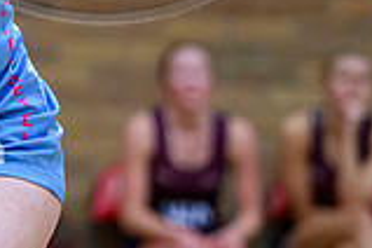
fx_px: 6644
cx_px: -173
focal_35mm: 643
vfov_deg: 2.1
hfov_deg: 3.2
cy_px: -89
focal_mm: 125
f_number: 2.8
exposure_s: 1/1000
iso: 5000
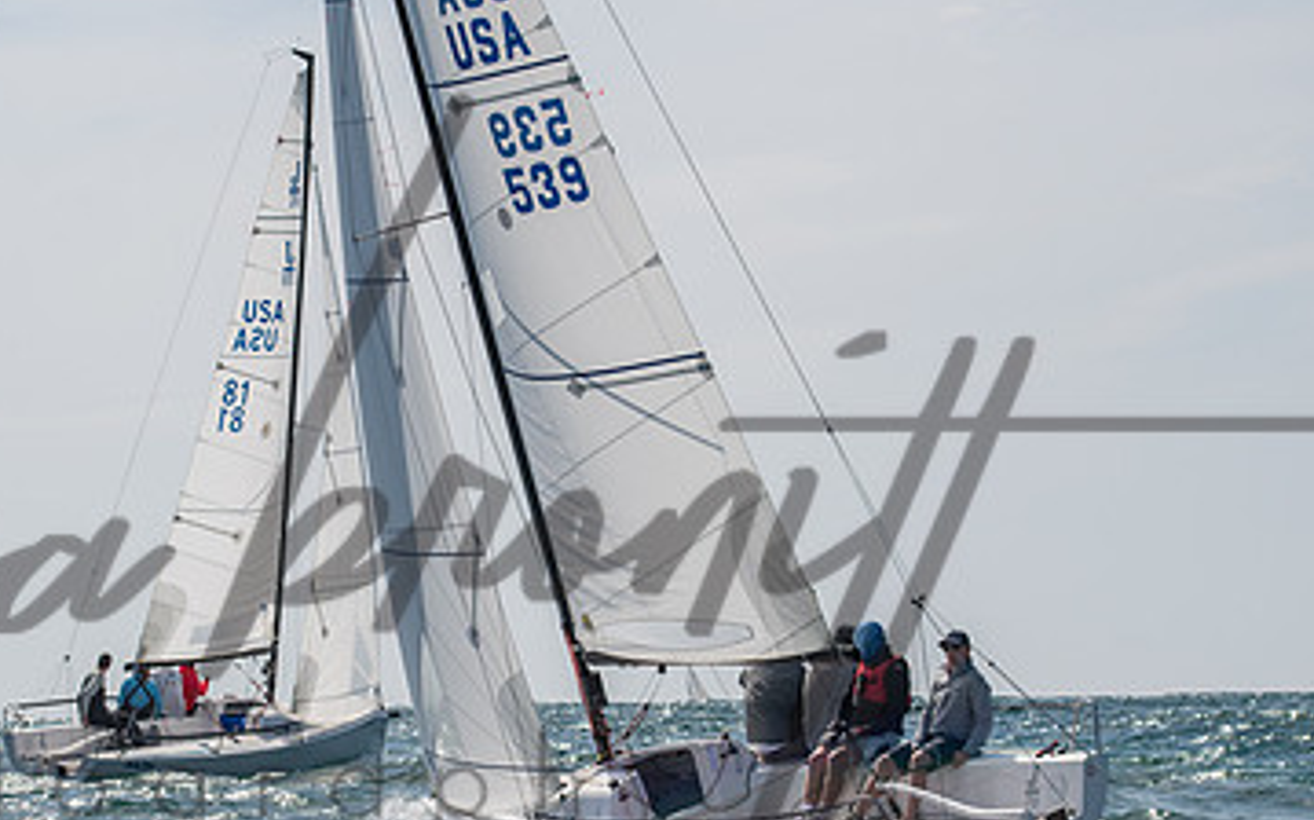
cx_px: 509
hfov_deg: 12.1
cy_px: 511
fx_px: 6192
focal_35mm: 173
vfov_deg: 7.6
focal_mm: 70
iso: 200
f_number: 6.3
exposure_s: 1/1250
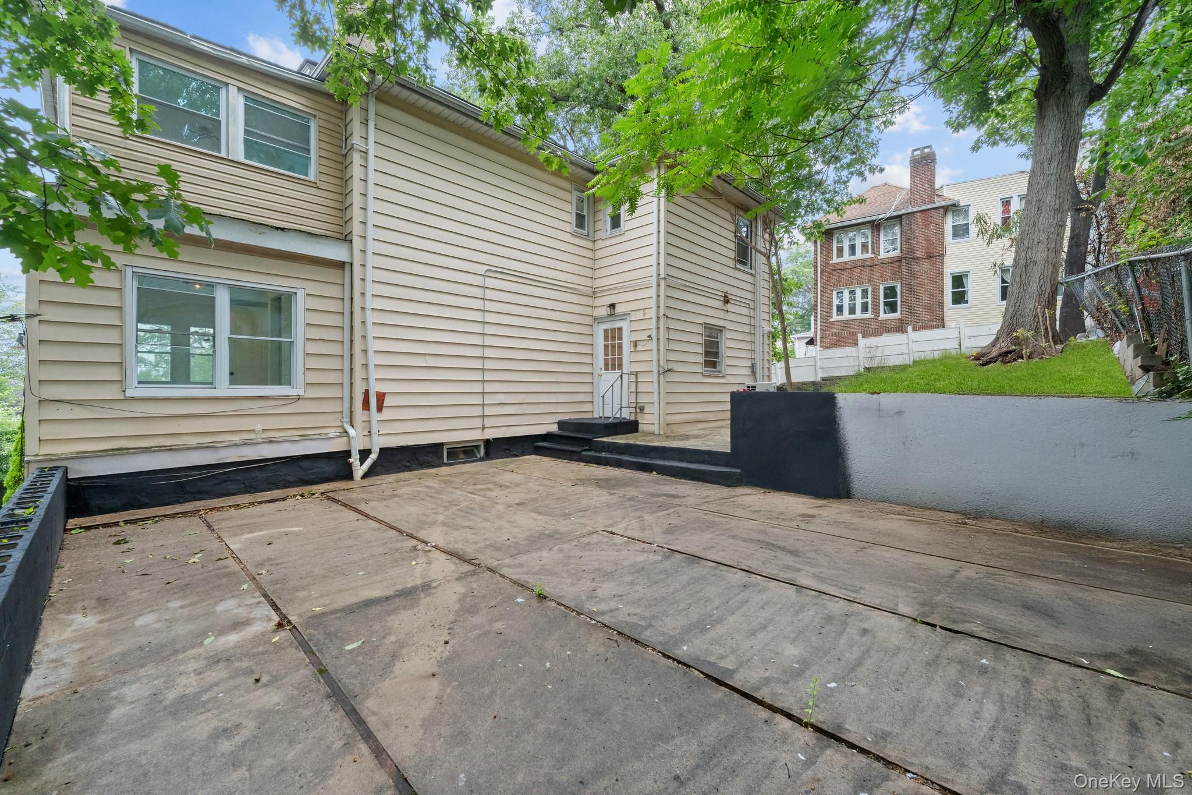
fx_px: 463
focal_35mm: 14
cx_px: 596
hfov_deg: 104.3
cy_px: 398
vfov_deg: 81.2
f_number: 9
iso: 2000
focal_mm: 14
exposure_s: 1/200
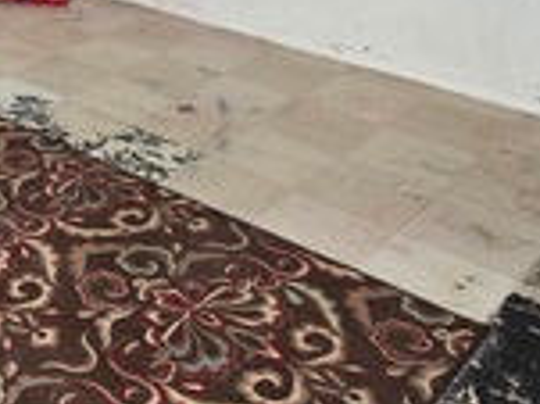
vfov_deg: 22.7
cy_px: -164
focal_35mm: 55
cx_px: -147
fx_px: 857
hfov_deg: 29.0
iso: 320
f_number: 2.2
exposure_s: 1/60
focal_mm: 2.2
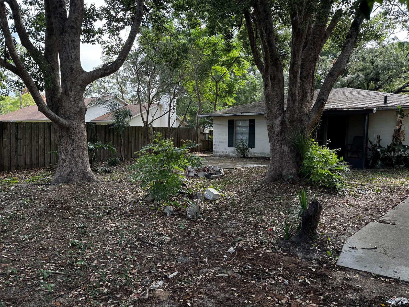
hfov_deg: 71.6
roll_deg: +0.0
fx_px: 284
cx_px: 204
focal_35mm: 24
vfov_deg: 56.8
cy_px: 154
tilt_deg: -4.6
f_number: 1.78
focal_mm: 6.76
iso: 64
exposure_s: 1/260
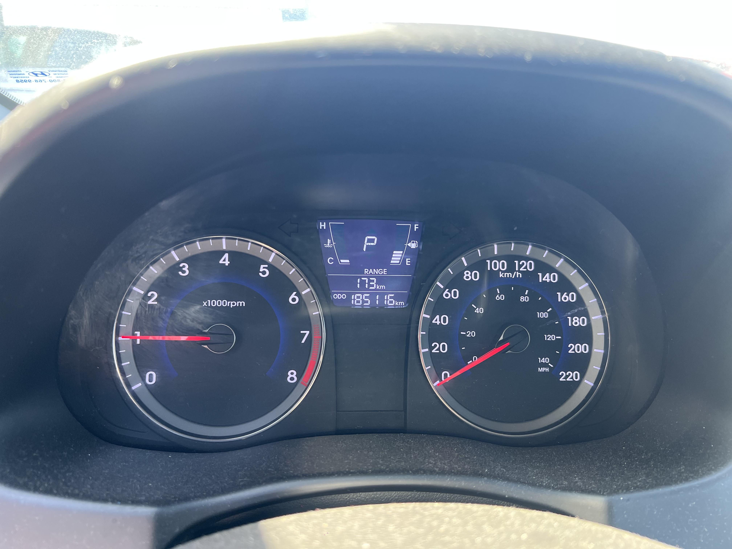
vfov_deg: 53.1
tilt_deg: -18.1
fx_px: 550
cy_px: 274
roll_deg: +0.3
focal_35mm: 26
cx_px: 366
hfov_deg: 67.3
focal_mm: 5.7
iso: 125
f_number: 1.5
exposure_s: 1/108
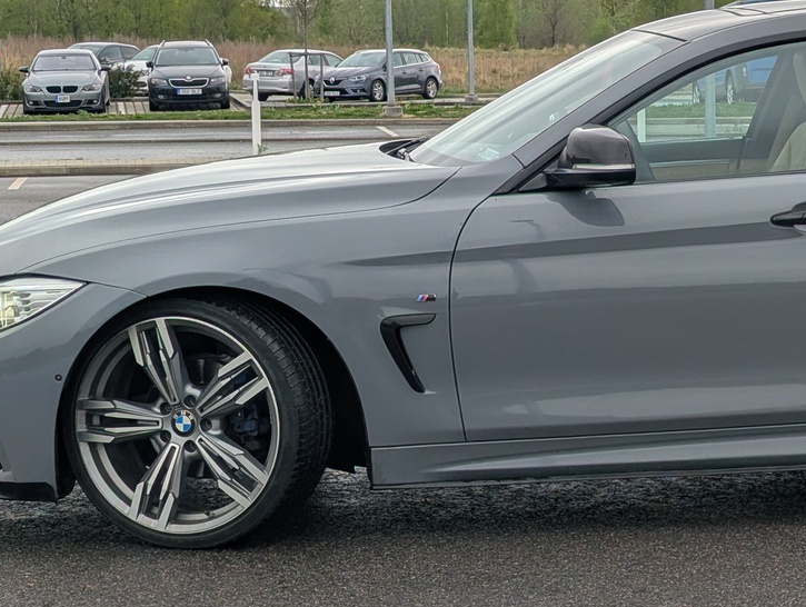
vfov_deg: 14.0
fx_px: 2472
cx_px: 738
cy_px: 367
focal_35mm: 106
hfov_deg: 18.2
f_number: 1.85
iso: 44
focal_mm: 6.81
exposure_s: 1/460
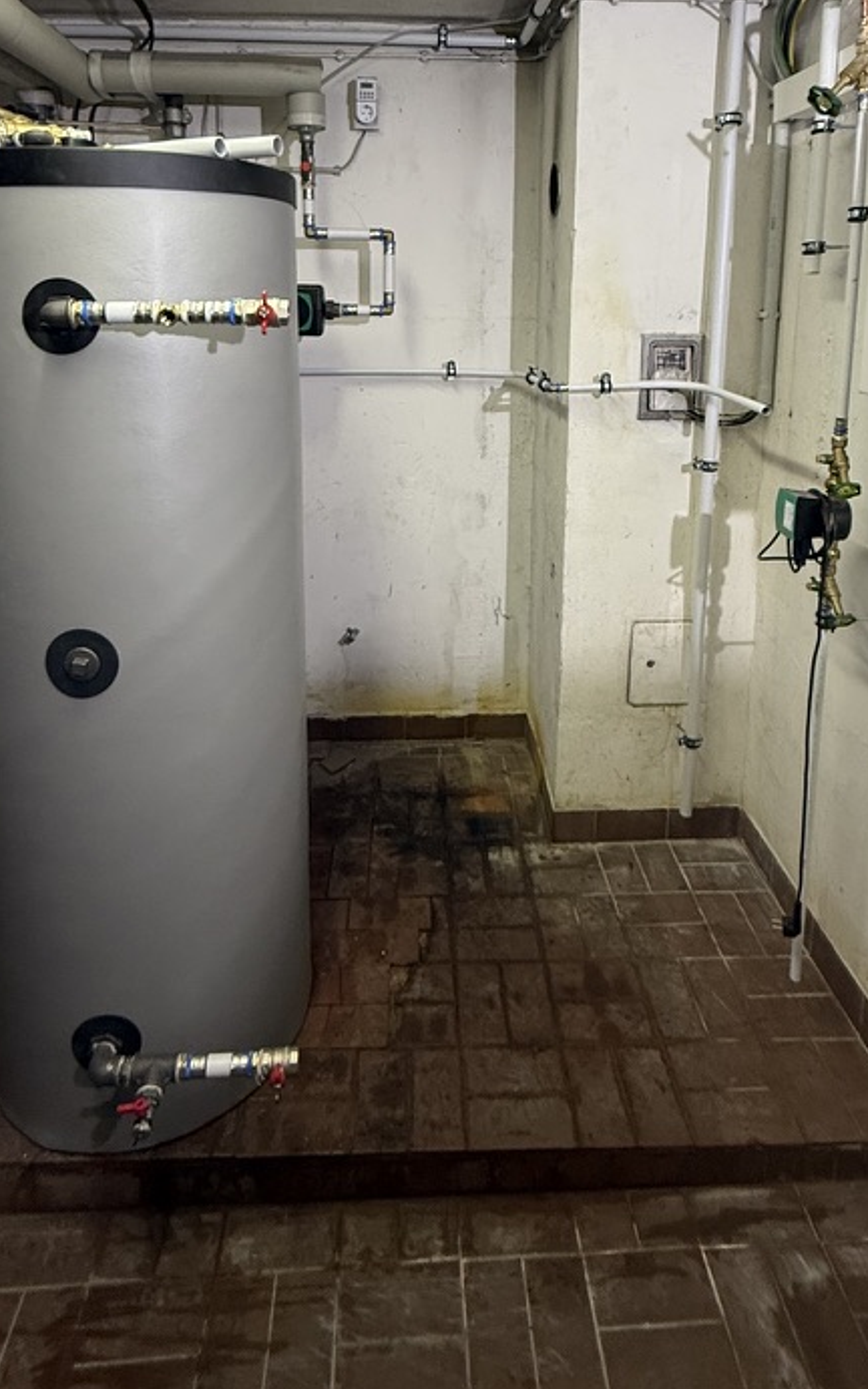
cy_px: 414
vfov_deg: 75.9
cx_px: 428
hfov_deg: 55.1
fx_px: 833
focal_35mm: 22
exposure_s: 1/50
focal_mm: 2.22
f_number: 2.2
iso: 200
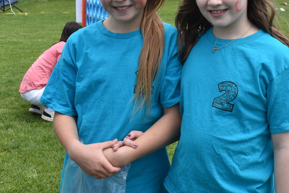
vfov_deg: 22.3
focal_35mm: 60
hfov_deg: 33.1
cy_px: 36
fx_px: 482
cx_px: 189
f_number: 11
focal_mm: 24
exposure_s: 1/160
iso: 100
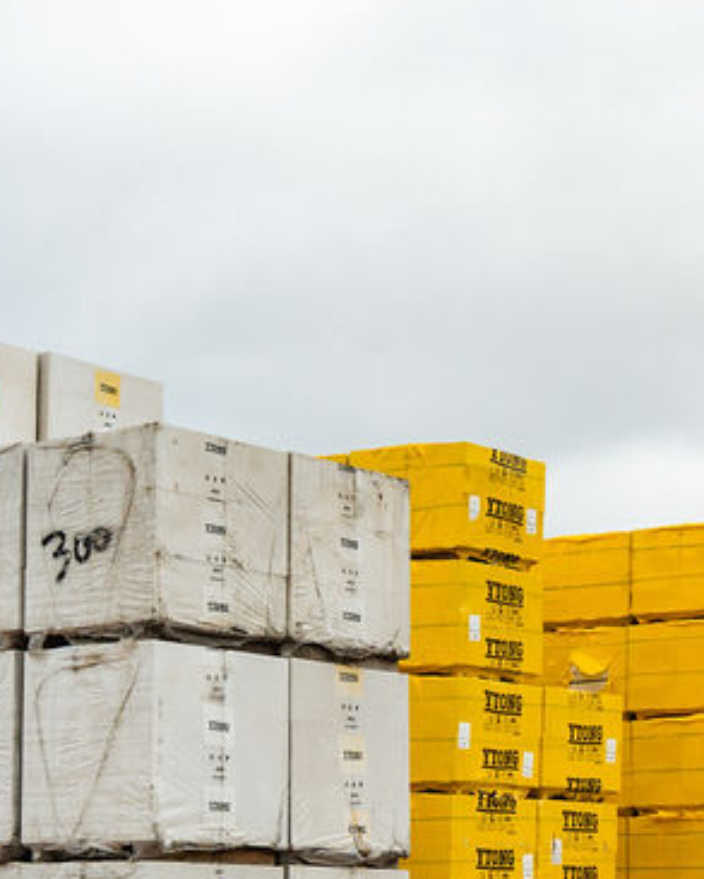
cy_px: 794
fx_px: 2395
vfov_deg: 20.4
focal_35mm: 92
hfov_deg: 16.5
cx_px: 620
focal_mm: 35
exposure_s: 1/500
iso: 125
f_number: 3.5
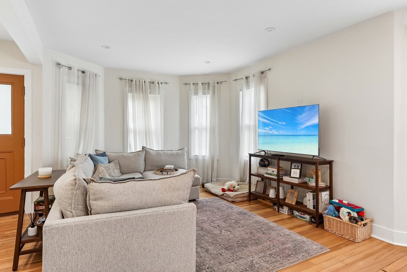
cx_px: 204
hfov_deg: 84.0
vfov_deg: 61.9
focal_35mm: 20
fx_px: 226
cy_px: 136
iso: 640
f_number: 8
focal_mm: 20
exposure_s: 1/30
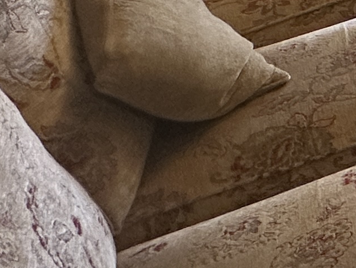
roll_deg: -1.1
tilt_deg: -9.7
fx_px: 916
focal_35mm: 89
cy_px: -268
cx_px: 811
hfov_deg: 15.1
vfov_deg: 14.0
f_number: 2.2
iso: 160
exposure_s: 1/100
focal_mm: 2.22
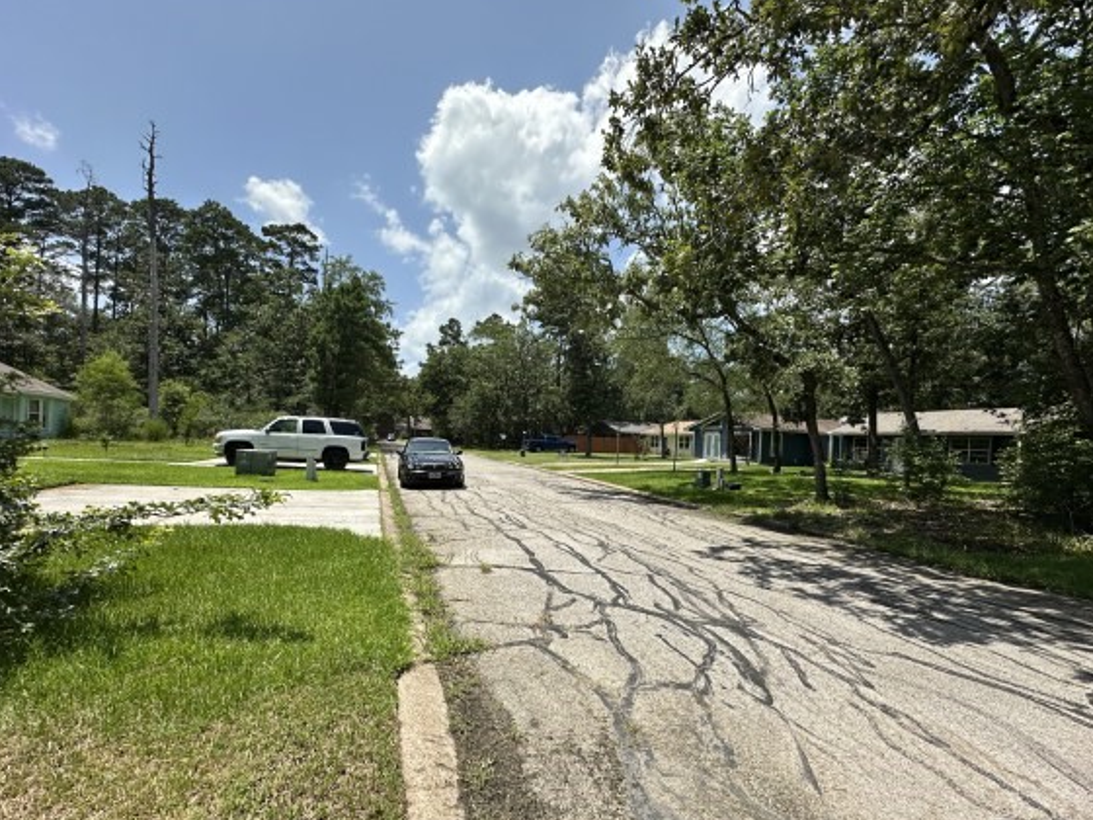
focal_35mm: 16
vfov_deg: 77.9
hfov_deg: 94.5
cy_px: 451
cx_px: 543
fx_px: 505
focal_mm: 2.22
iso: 40
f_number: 2.2
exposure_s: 1/1916
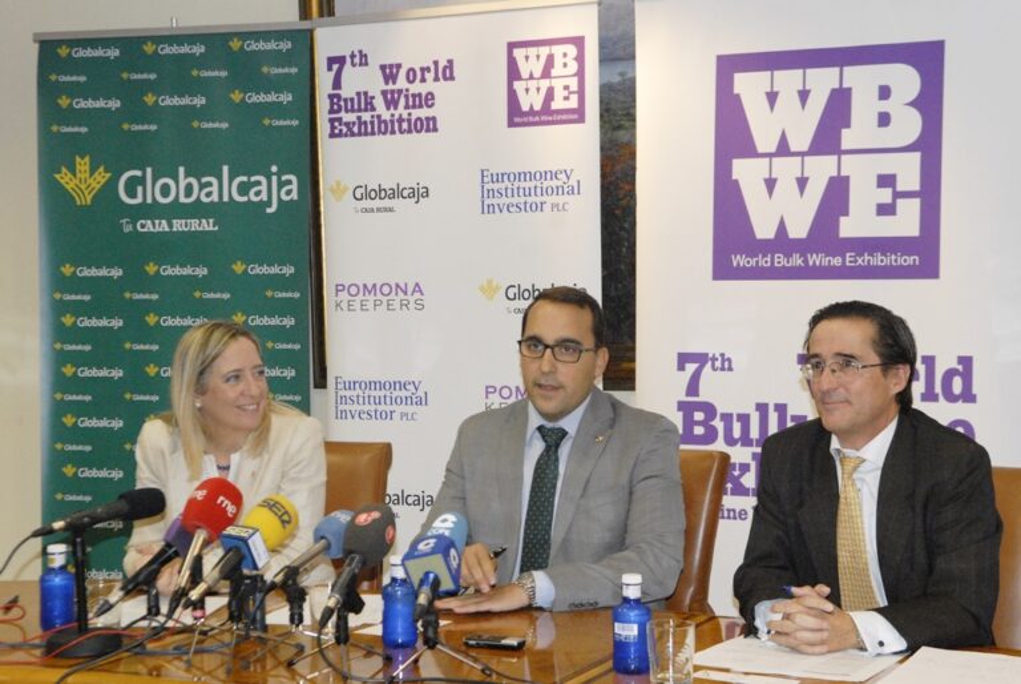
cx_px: 510
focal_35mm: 66
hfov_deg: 30.5
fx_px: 1874
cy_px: 342
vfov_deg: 20.7
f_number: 5.6
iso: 1250
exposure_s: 1/60
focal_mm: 44
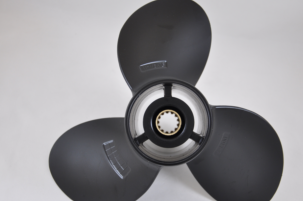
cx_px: 168
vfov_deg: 22.7
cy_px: 102
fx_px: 501
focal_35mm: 60
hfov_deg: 33.6
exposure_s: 1/30
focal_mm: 35
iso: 400
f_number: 5.6
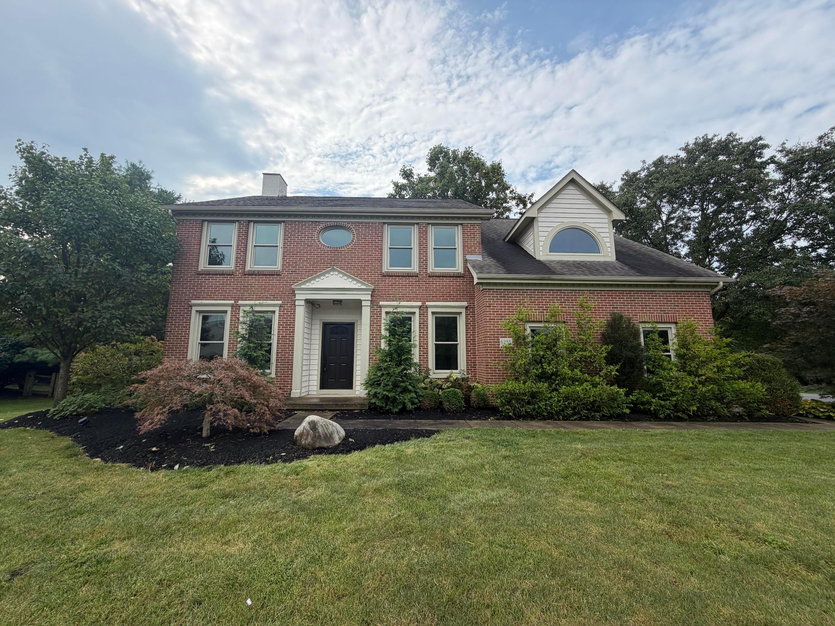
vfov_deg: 85.7
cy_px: 313
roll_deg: +0.0
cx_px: 418
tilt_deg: +8.2
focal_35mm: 14
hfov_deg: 102.1
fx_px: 338
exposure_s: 1/770
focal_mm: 2.22
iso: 25
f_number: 2.2
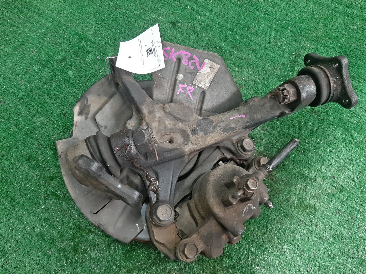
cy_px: 137
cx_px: 183
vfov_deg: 53.1
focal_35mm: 26
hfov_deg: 67.3
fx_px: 275
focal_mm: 3.93
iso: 131
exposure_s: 1/50
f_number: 1.7
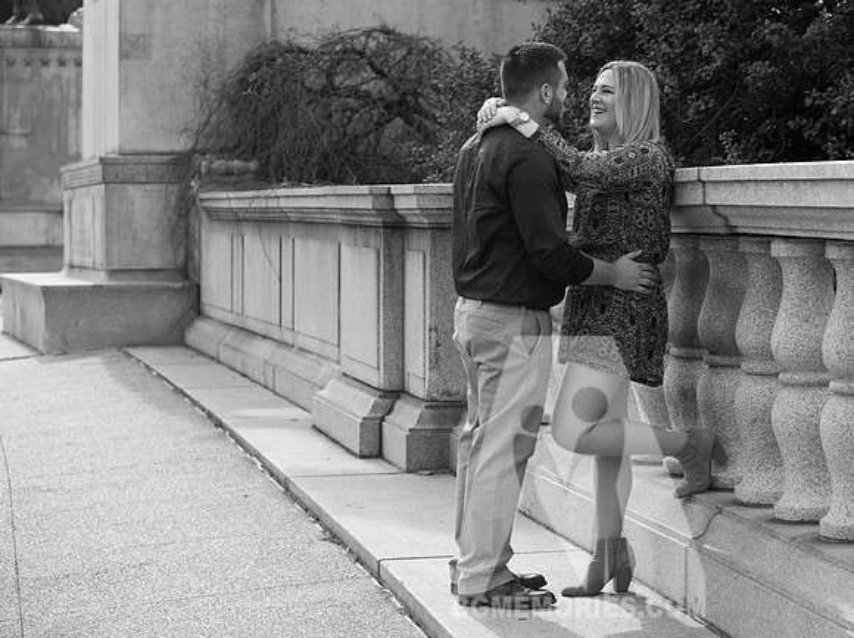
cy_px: 290
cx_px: 556
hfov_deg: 22.2
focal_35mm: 88
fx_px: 2165
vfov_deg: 16.7
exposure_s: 1/400
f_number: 5.6
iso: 160
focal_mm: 70
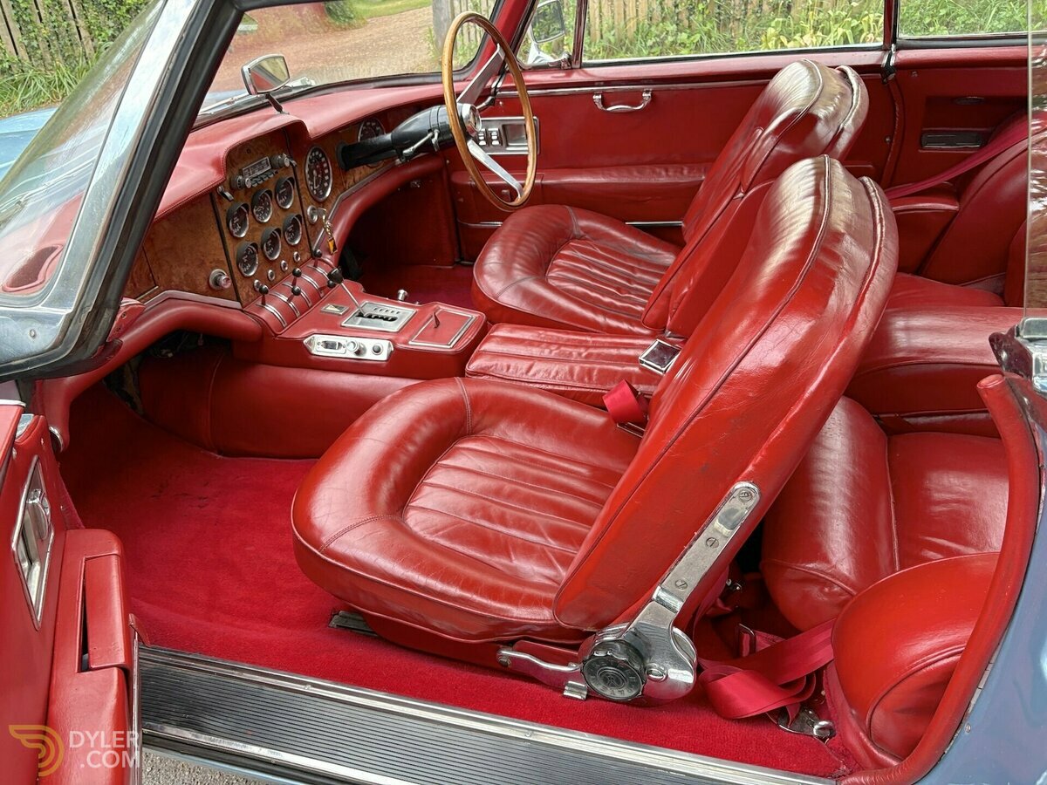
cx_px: 524
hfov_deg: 67.3
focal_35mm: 26
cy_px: 392
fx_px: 786
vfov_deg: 53.1
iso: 125
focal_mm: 5.96
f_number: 1.6
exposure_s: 1/85
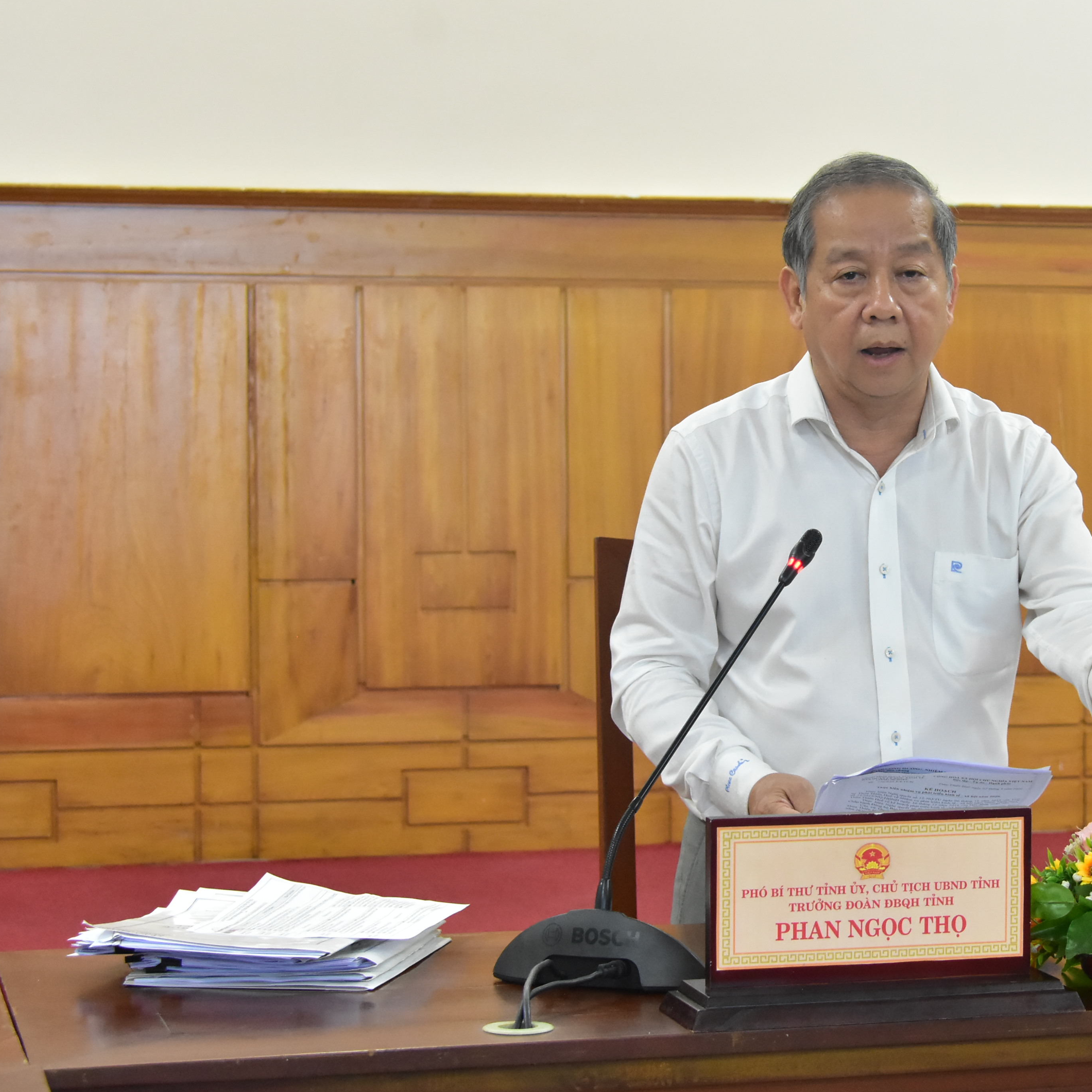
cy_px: 558
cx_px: 861
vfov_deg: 18.9
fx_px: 3284
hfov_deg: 18.7
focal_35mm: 92
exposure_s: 1/50
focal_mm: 44
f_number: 5
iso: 3200
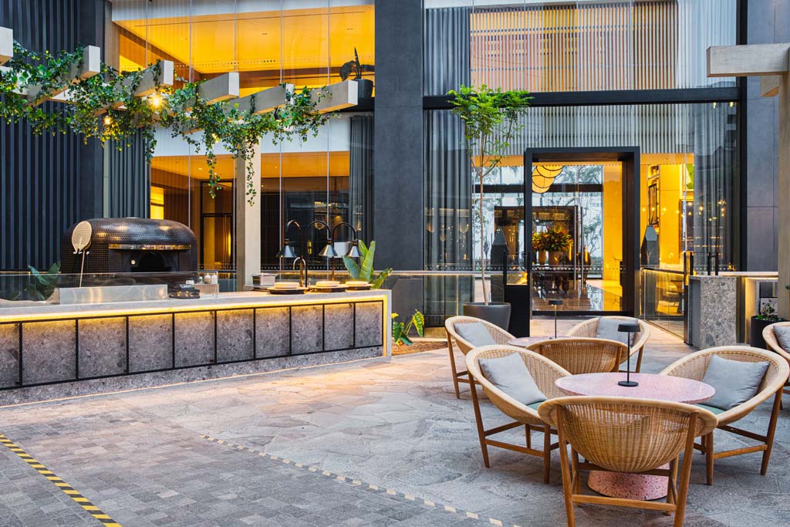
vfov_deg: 43.5
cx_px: 395
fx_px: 661
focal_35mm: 30
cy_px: 264
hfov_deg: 61.8
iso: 1250
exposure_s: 1/15
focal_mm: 30.1
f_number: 7.1
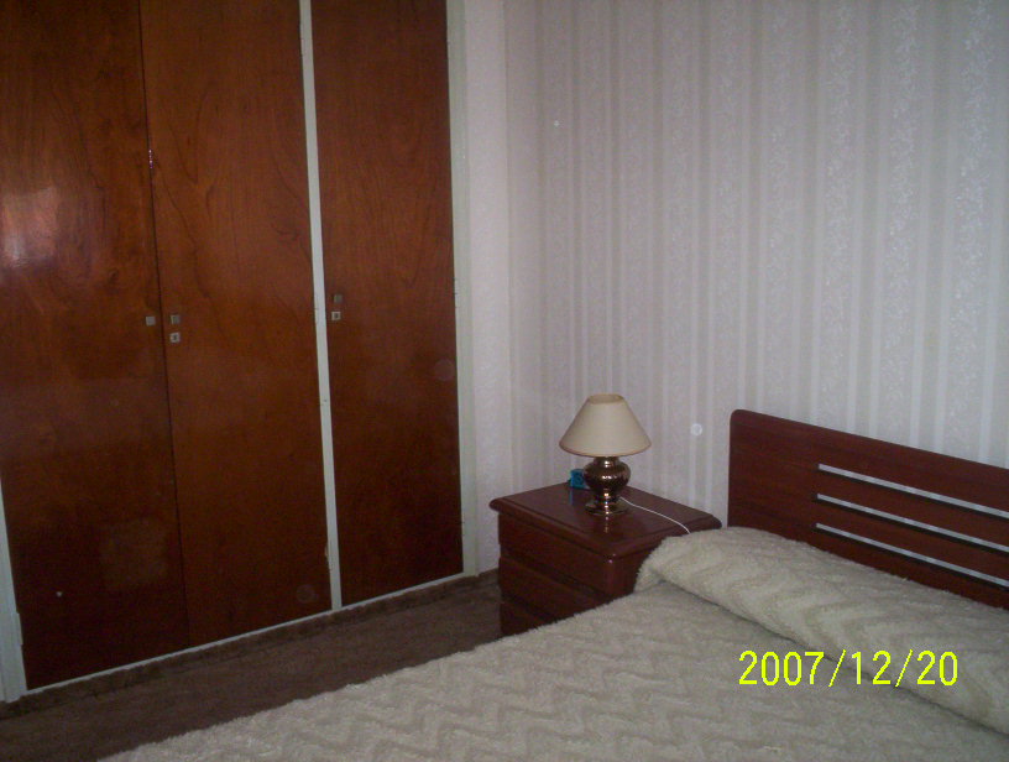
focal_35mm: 38
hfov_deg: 48.9
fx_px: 1110
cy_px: 381
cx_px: 504
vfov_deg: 37.9
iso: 140
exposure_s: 1/60
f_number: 4.5
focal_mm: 4.99
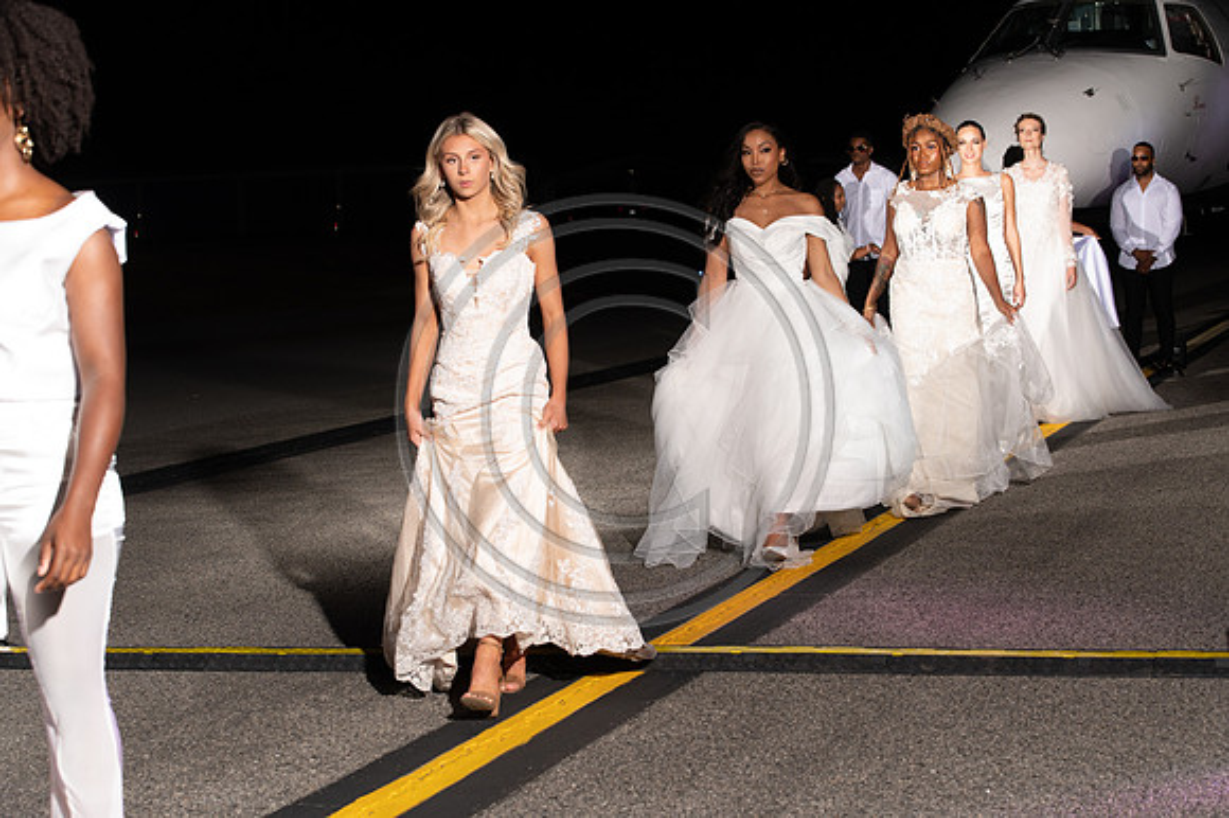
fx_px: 2388
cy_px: 409
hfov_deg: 28.9
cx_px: 614
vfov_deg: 19.4
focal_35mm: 70
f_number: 6.3
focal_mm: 70
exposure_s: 1/200
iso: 1000
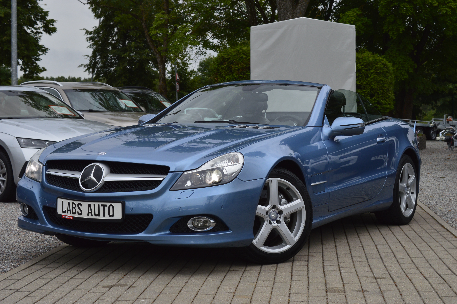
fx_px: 913
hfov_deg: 28.1
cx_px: 228
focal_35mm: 72
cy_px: 152
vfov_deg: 18.9
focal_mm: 48
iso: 400
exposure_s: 1/320
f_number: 10
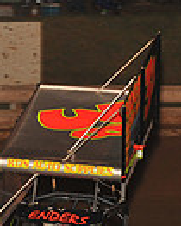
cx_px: -109
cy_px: 179
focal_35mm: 356
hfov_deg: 4.3
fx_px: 2381
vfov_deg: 5.4
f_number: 6.3
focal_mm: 86
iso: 1000
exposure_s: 1/320
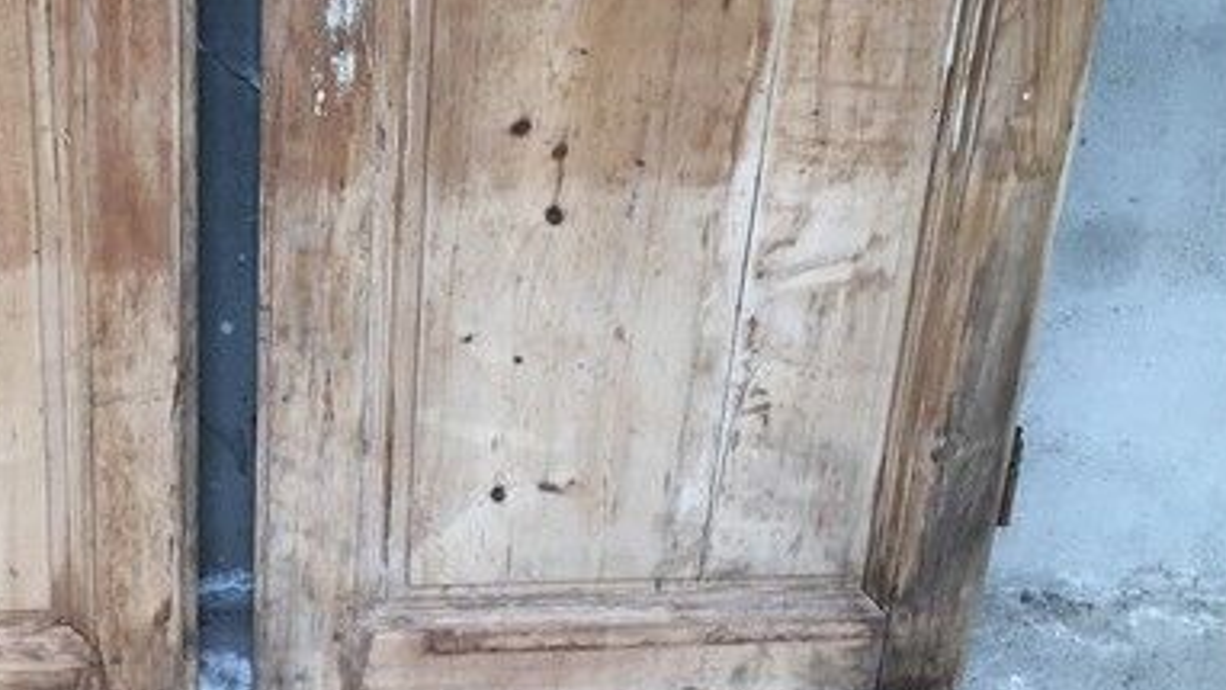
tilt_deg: -28.0
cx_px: 234
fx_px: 1723
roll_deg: +0.3
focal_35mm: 53
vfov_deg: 22.4
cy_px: 151
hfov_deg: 37.7
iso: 32
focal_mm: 4.15
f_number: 2.2
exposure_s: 1/33
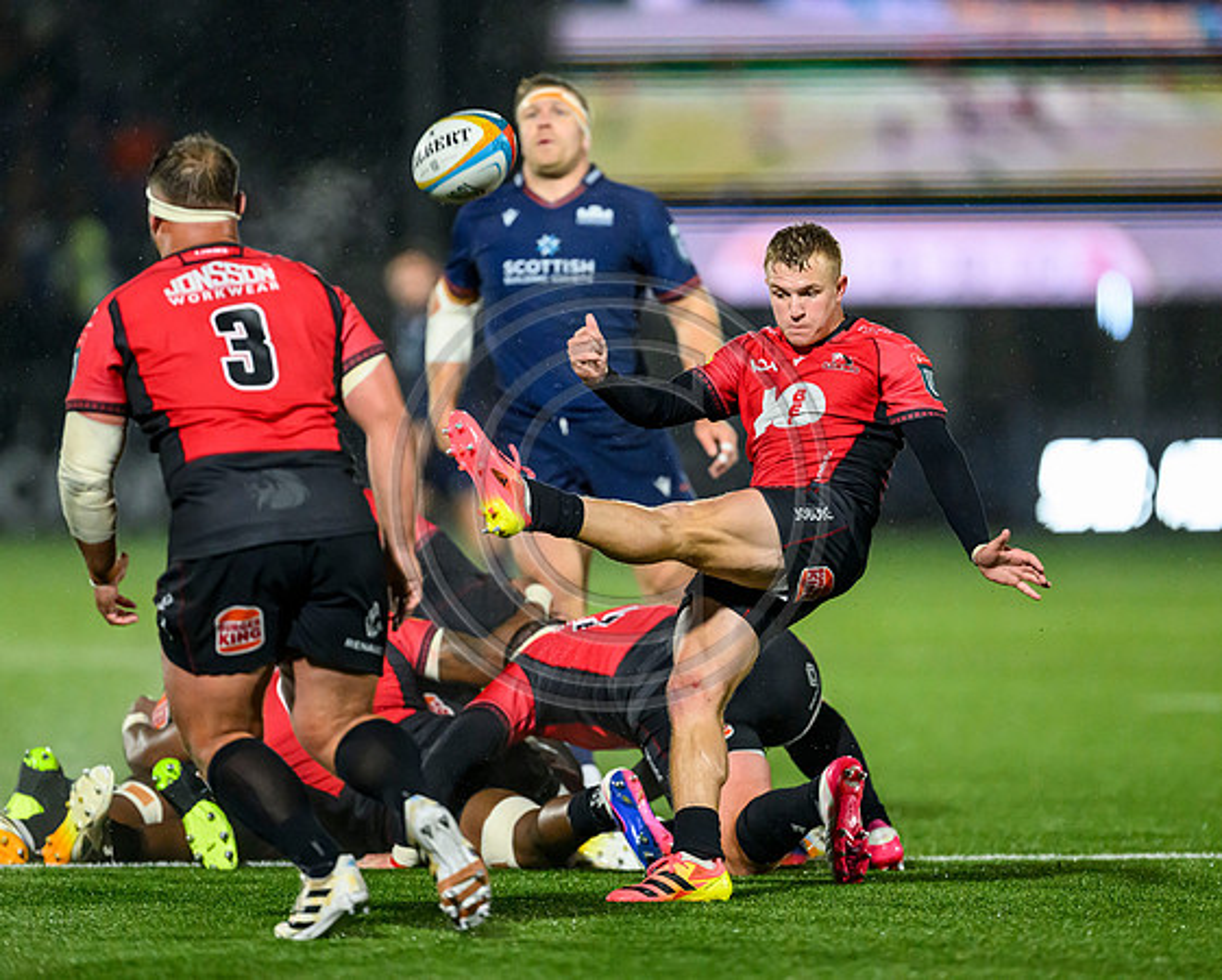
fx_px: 16512
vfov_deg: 3.4
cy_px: 489
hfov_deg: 4.2
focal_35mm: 456
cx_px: 705
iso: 8000
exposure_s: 1/2500
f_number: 3.2
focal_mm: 400
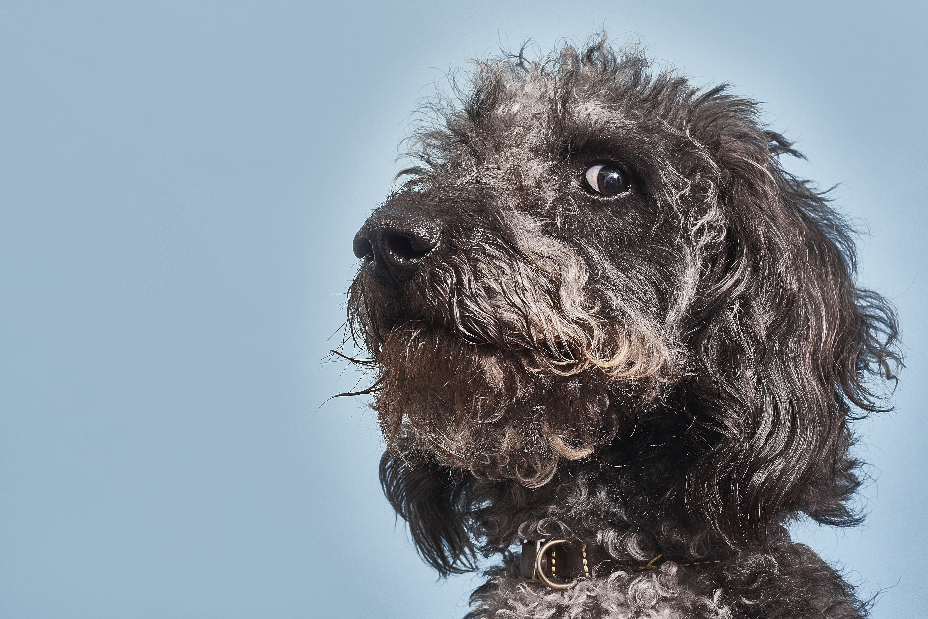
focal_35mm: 50
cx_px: 464
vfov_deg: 27.0
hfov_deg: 39.6
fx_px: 1289
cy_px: 310
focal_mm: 50
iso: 500
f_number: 10
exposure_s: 1/125
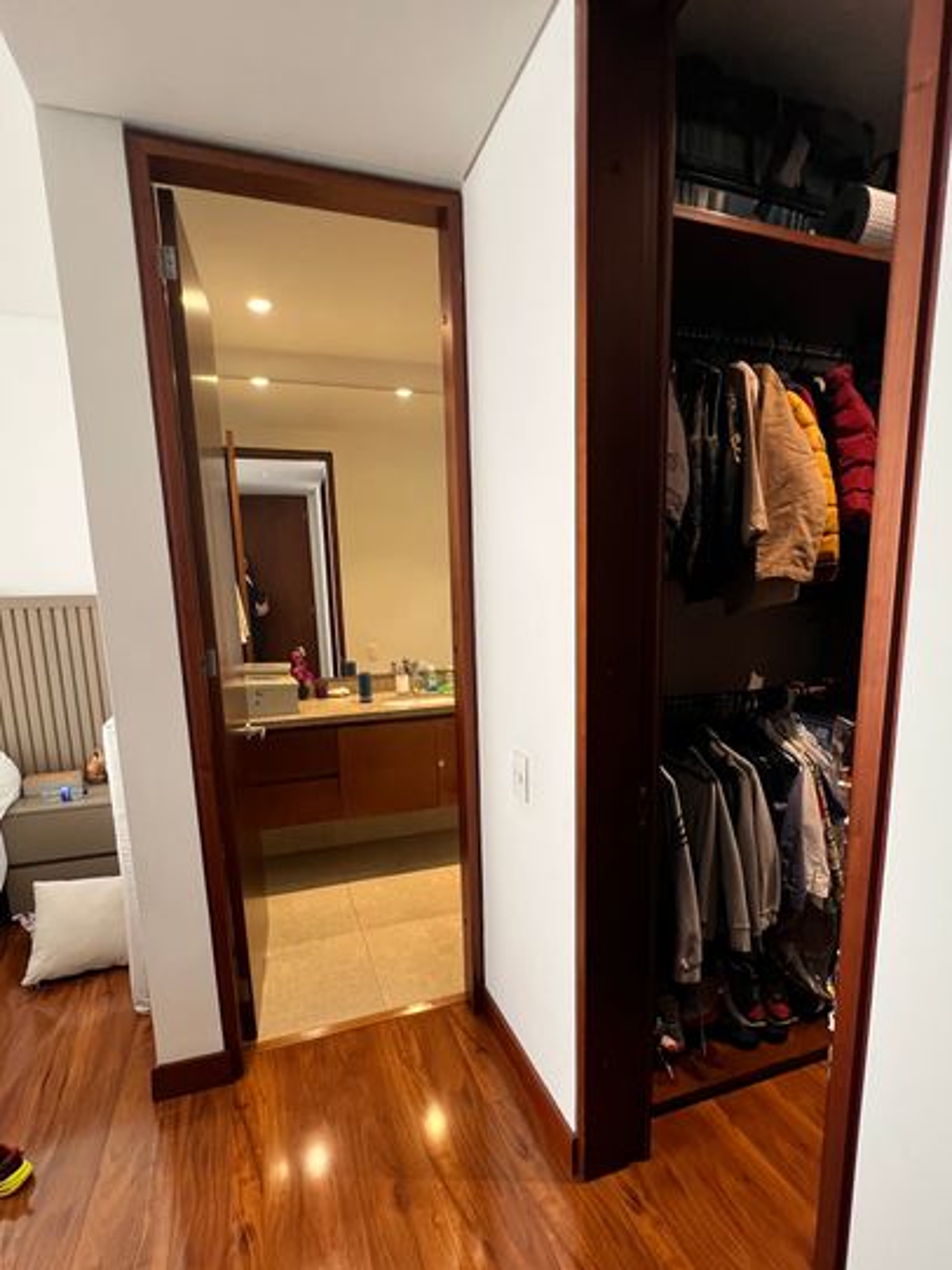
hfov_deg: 78.1
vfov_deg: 94.1
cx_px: 474
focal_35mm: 16
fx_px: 587
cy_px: 706
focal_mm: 1.57
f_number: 1.8
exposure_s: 1/99
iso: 200
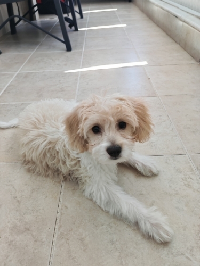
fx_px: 208
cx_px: 100
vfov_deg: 65.3
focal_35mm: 27
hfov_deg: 51.4
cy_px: 133
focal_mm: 6.12
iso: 320
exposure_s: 1/100
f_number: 1.9
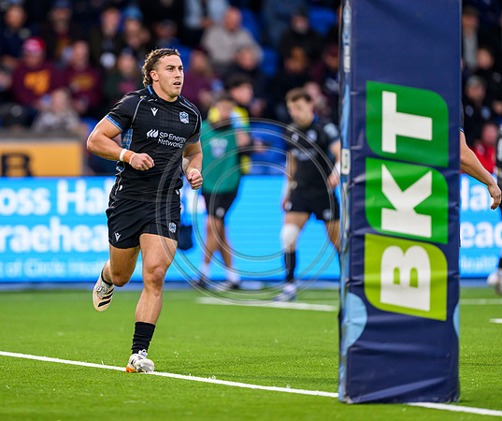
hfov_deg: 3.5
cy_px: 187
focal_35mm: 543
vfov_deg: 2.9
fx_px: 8224
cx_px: 132
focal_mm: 400
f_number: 3.2
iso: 1600
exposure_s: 1/1250
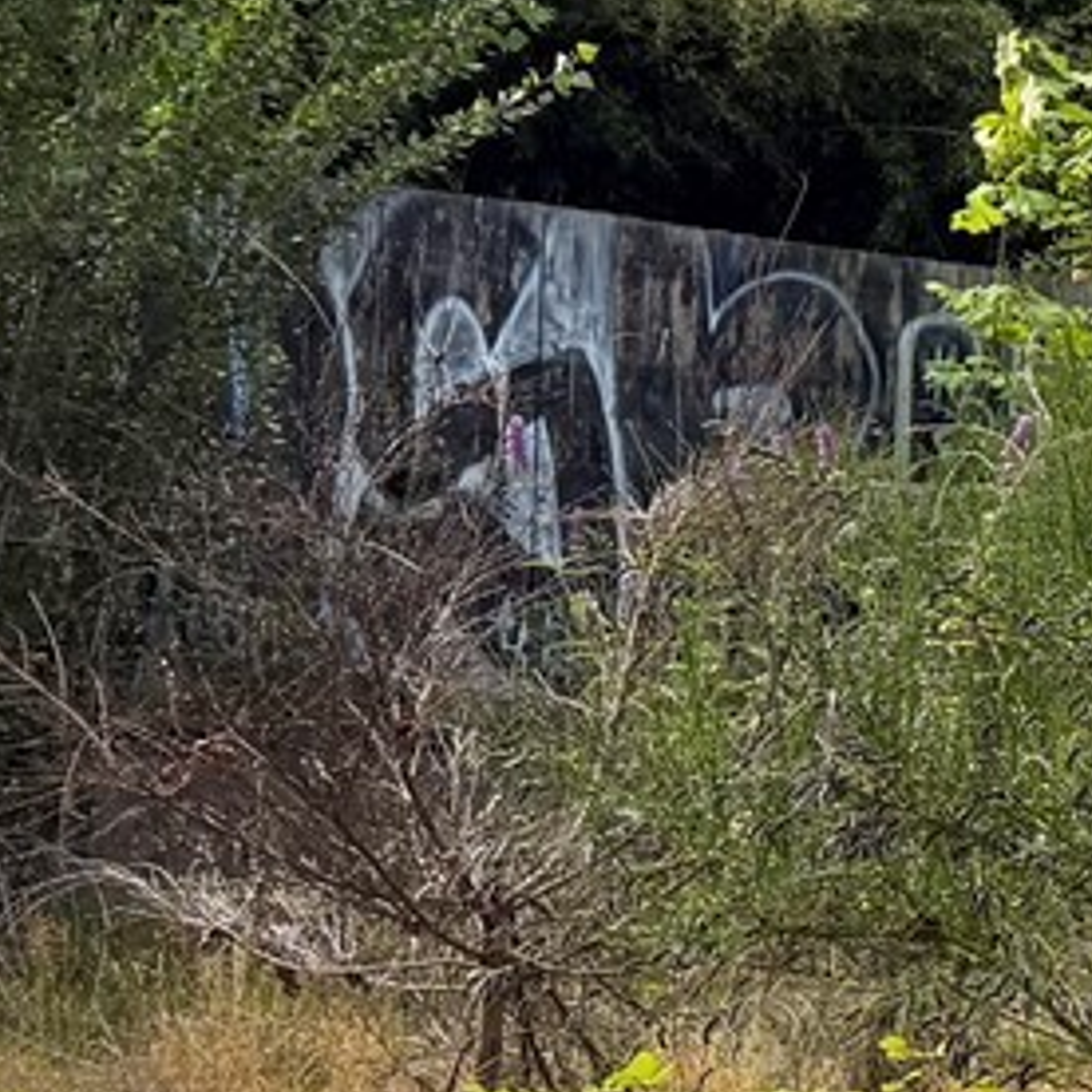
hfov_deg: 10.9
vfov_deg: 14.1
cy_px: 253
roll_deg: -0.3
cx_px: 2991
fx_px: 4390
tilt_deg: +3.9
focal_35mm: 123
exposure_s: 1/1618
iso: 100
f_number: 1.78
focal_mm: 6.76
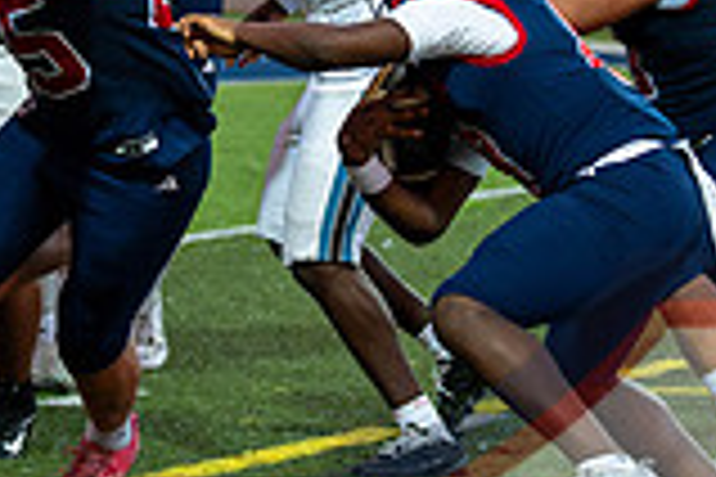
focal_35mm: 396
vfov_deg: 3.5
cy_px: 132
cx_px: 205
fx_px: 7875
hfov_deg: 5.2
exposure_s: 1/1000
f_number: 2.8
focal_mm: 86
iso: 4500
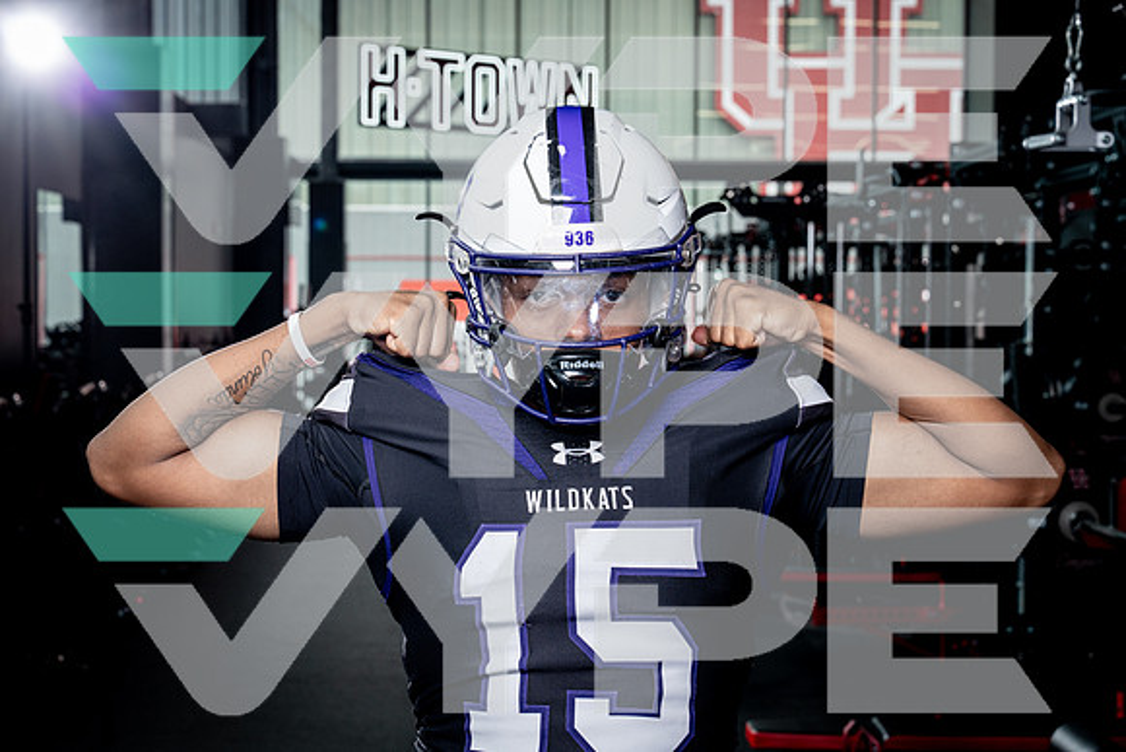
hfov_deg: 28.8
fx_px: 2190
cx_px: 563
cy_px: 376
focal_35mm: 70
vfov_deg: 19.5
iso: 640
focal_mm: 70
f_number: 8
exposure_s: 1/250
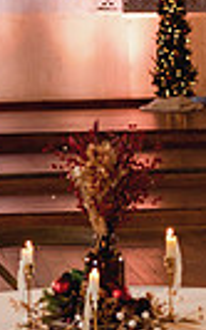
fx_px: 1547
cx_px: 275
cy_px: 223
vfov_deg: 12.2
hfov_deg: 7.5
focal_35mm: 172
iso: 400
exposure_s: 1/60
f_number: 2.8
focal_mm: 50
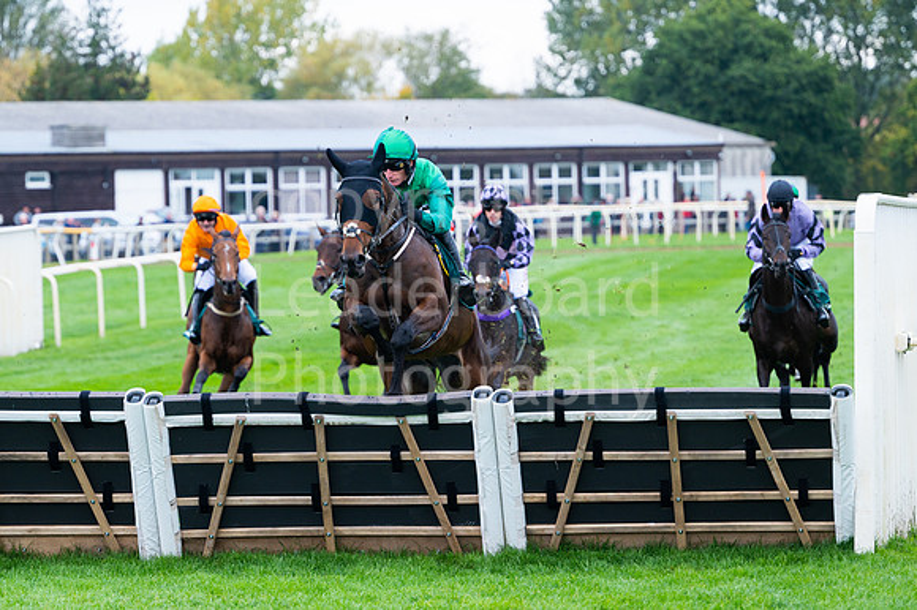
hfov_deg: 11.0
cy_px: 285
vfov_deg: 7.3
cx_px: 409
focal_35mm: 187
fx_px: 4771
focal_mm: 165
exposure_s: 1/1000
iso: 640
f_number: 4
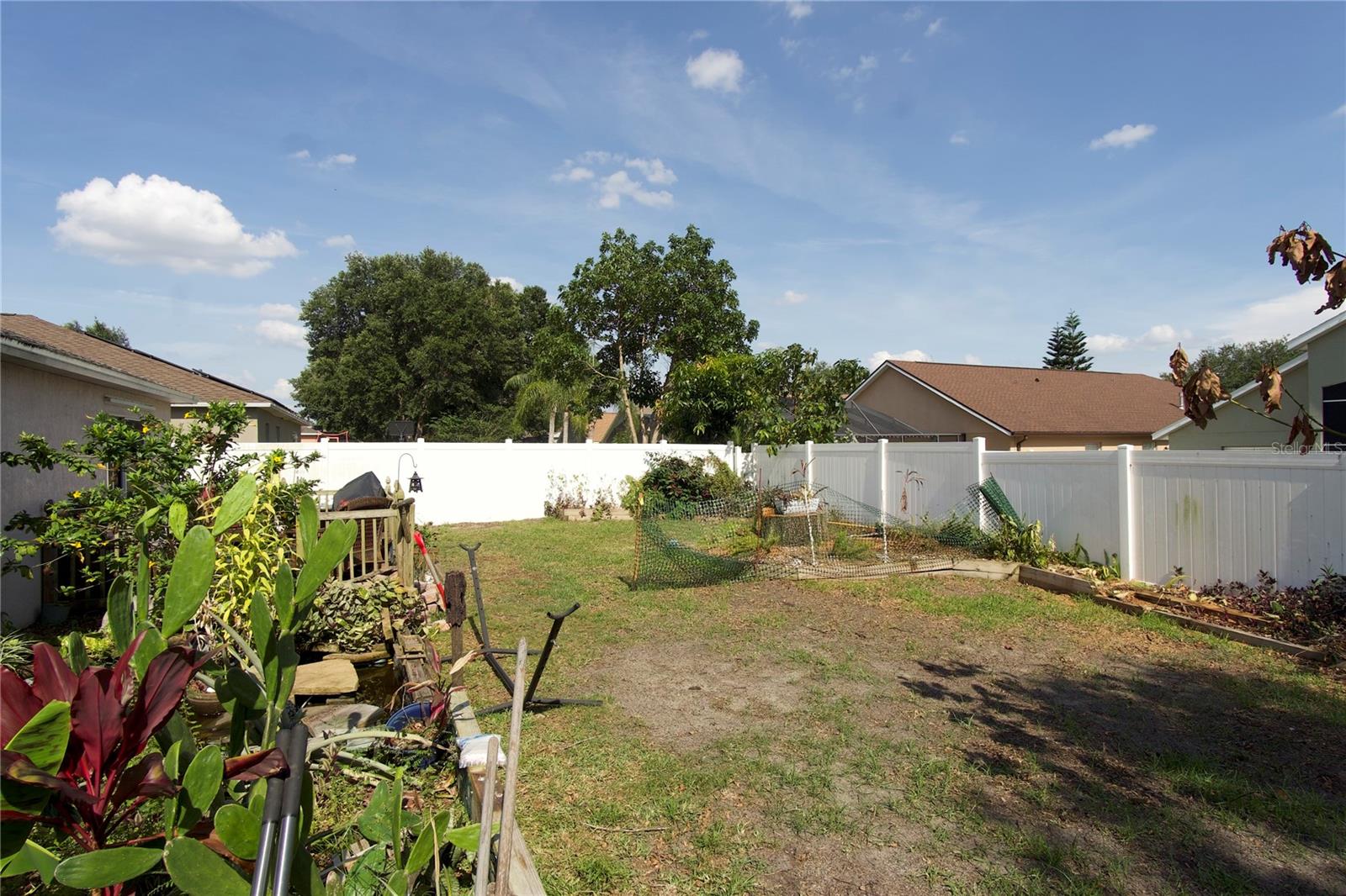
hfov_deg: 90.0
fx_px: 673
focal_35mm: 18
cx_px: 673
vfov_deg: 67.4
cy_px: 448
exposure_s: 1/400
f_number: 9
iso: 160
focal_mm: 12
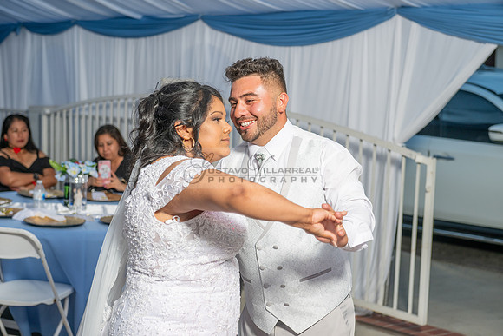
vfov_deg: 21.9
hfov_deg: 32.4
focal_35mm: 62
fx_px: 866
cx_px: 252
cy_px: 168
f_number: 4.5
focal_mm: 62
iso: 250
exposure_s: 1/160
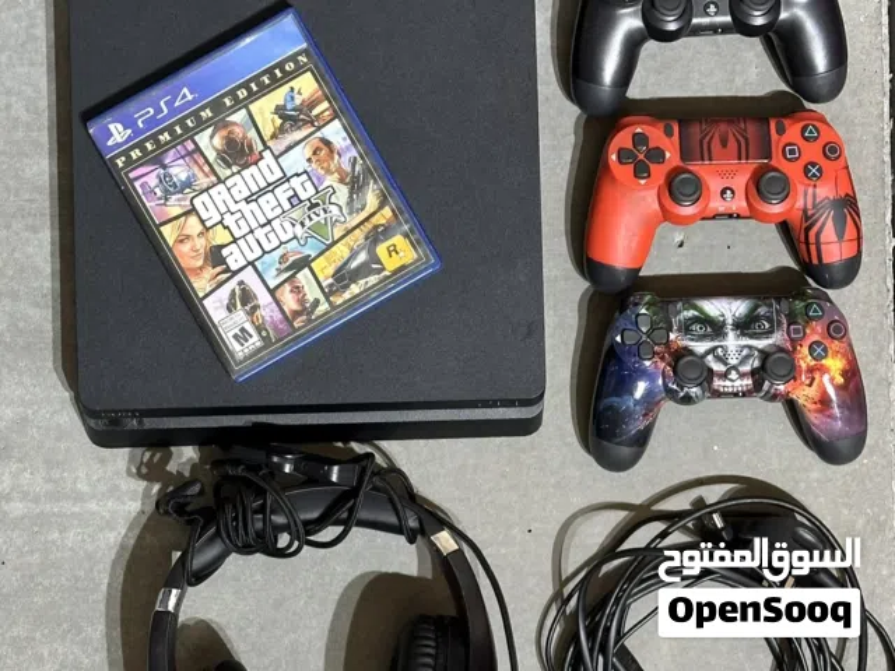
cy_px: 336
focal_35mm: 48
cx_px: 448
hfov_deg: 39.7
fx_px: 1241
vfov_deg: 30.3
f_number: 1.78
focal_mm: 6.86
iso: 125
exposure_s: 1/50
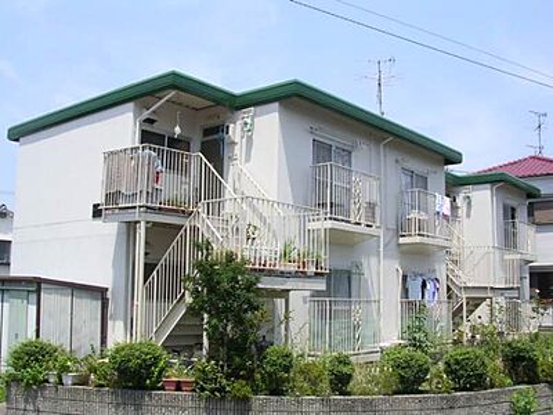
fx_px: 607
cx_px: 276
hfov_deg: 49.0
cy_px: 208
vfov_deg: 37.7
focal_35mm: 38
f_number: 5.6
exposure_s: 1/300
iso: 141
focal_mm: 5.8
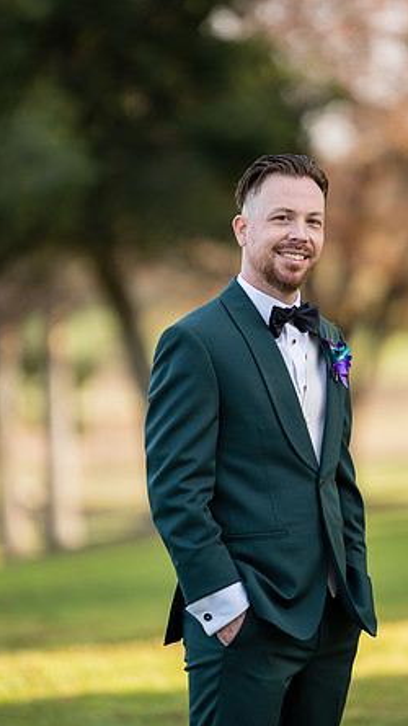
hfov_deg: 8.5
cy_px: 365
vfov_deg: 15.0
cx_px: 238
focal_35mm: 143
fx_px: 2753
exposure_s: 1/1000
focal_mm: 135
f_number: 1.8
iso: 100
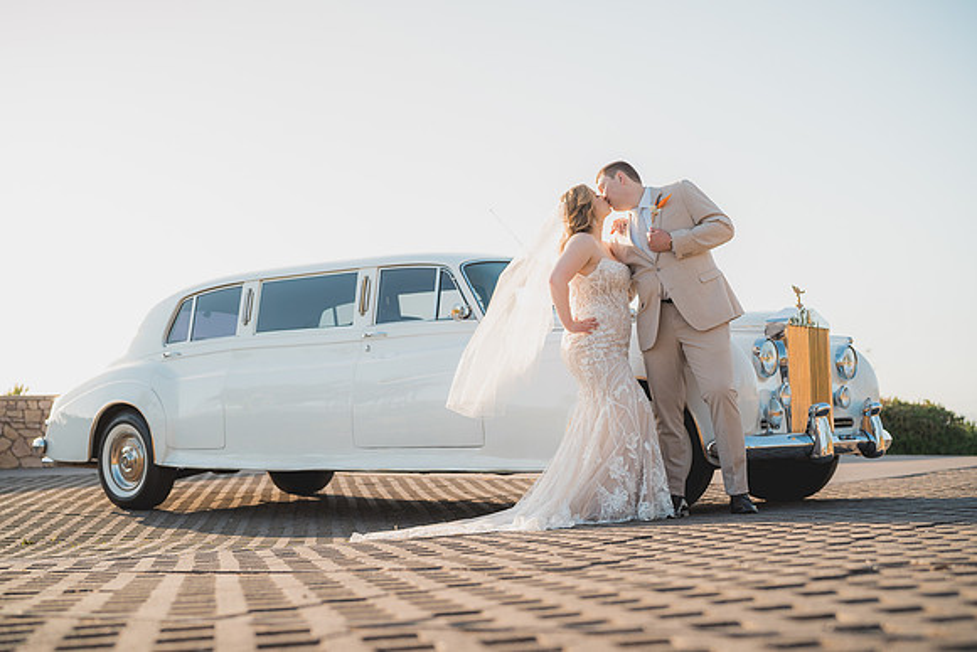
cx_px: 488
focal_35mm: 50
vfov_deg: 27.0
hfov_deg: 39.6
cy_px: 326
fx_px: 1357
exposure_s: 1/800
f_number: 2.5
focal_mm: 50
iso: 125
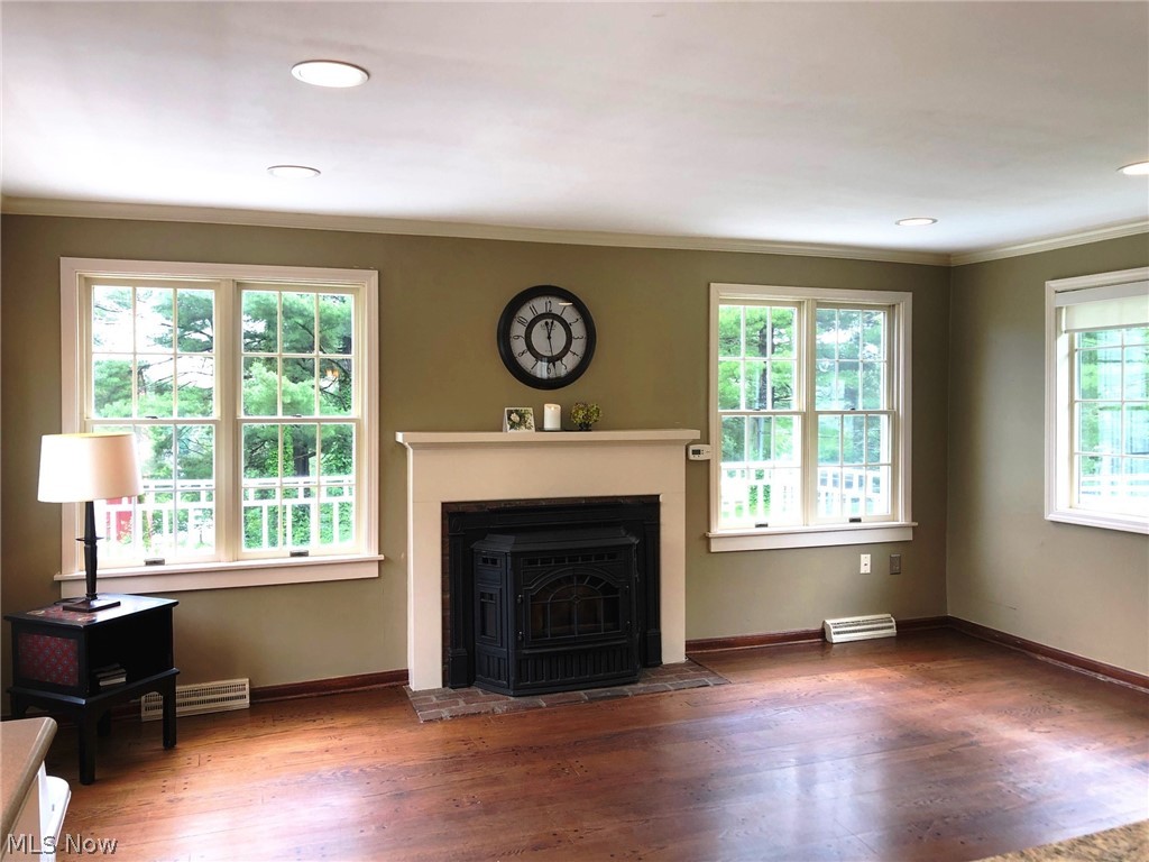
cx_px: 574
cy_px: 431
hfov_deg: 63.4
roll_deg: -0.1
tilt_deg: -1.3
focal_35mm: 28
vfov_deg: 49.7
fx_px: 929
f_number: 1.8
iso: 25
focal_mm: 3.99
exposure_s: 1/40
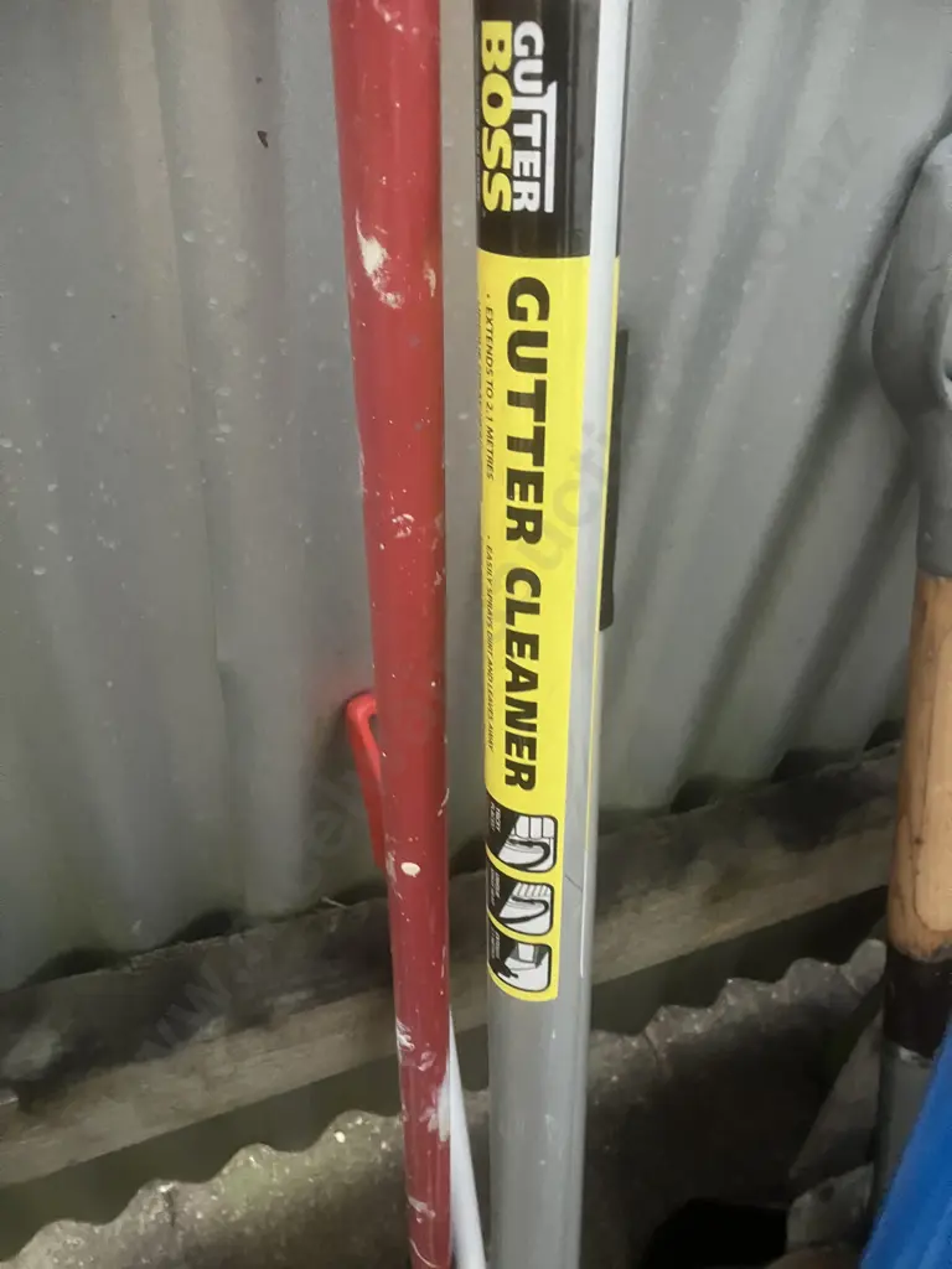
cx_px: 476
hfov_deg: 49.7
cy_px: 634
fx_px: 1027
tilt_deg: -45.2
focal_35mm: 28
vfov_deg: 63.4
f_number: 1.8
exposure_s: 1/27
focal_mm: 3.99
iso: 640
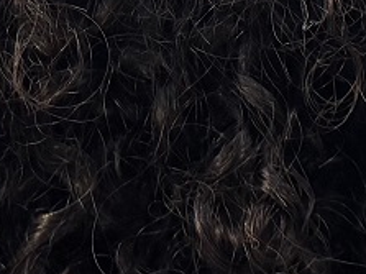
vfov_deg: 8.0
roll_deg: +0.7
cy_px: -27
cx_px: 162
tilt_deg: +1.5
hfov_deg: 10.8
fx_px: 1934
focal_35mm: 183
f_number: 1.78
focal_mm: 6.76
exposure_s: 1/121
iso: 160
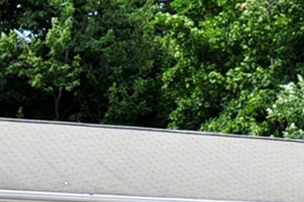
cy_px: 350
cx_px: 192
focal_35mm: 117
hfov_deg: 17.5
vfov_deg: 11.0
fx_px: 987
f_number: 8
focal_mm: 20
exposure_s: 1/160
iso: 200
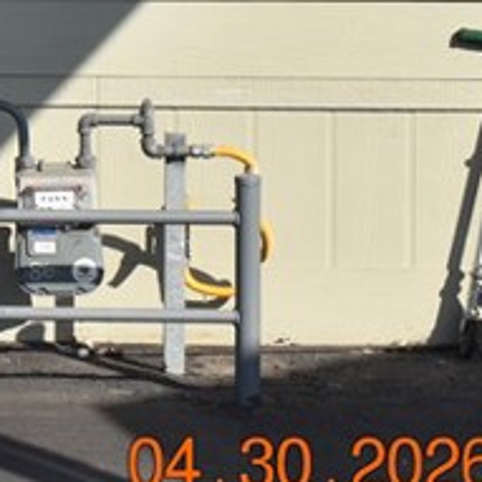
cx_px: -348
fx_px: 2584
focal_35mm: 164
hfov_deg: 10.1
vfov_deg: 10.3
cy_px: -269
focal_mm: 24
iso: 110
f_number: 8
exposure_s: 1/250
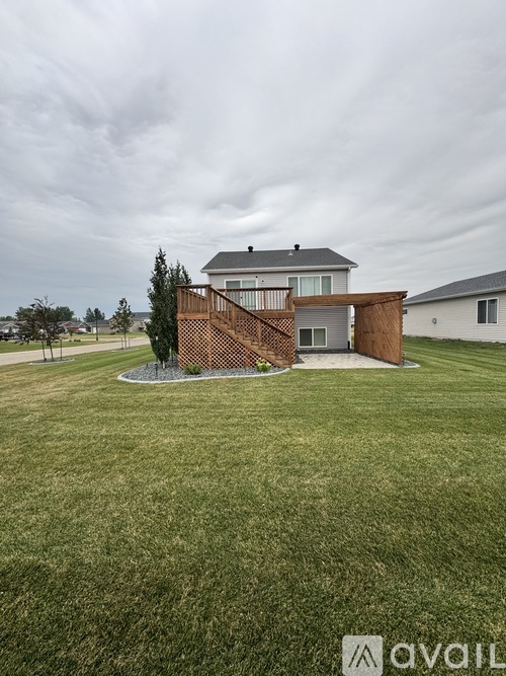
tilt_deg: +0.5
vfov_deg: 102.1
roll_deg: +1.7
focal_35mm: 14
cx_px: 253
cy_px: 338
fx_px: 273
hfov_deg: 85.7
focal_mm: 2.22
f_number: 2.2
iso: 40
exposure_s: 1/111
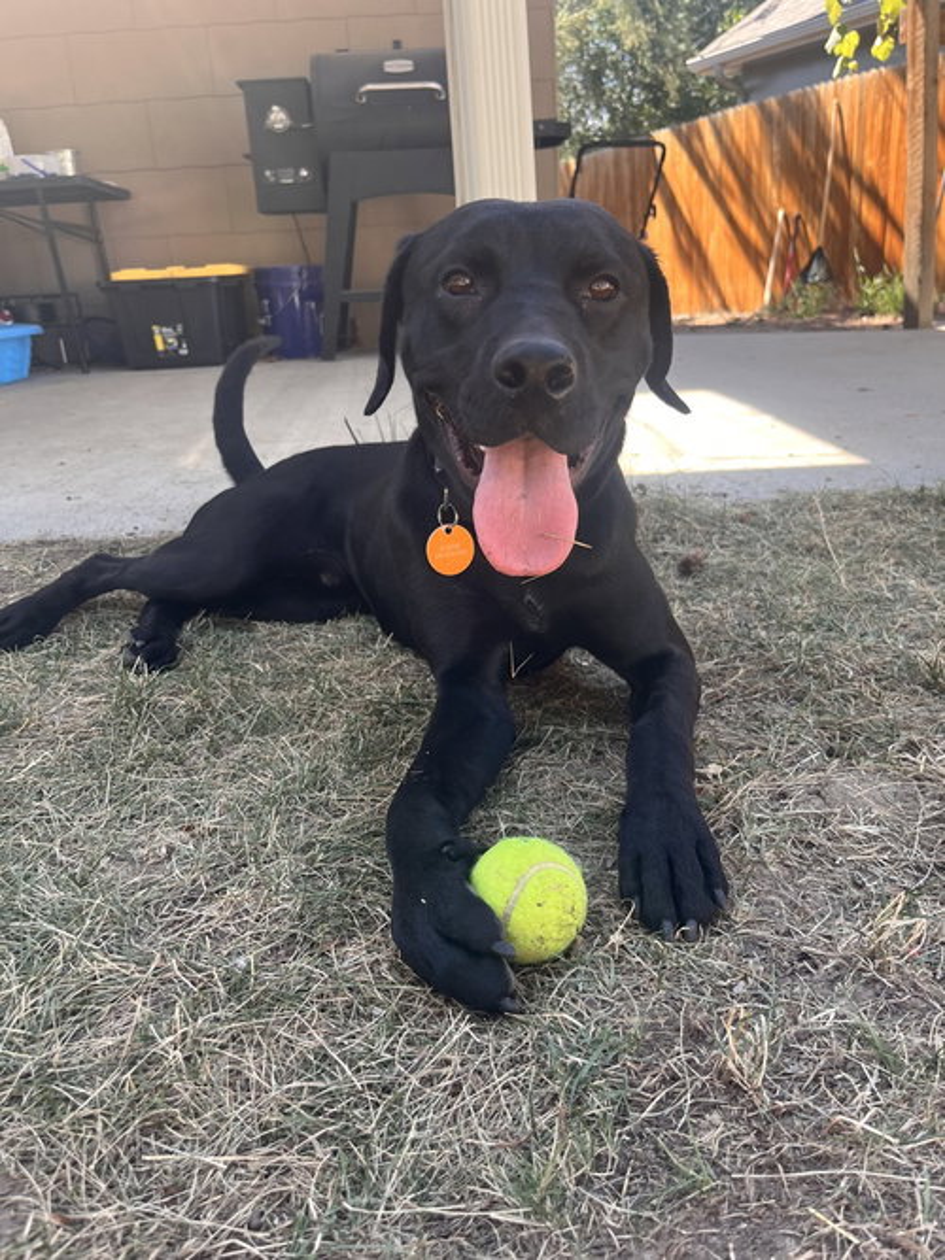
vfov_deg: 67.3
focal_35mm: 26
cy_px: 630
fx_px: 947
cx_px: 472
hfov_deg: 53.0
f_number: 1.6
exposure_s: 1/200
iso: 40
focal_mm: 5.1
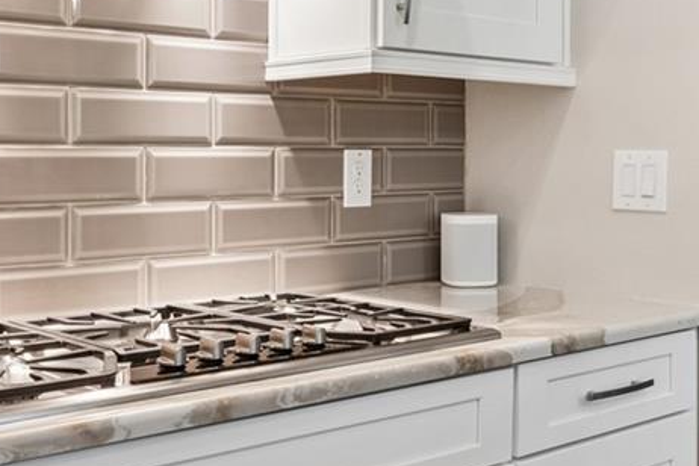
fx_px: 1010
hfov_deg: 38.2
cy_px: 154
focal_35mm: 52
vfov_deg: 25.8
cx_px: 315
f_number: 7.1
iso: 100
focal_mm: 10
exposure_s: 1/3.33
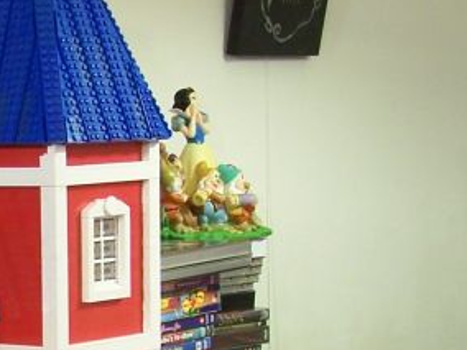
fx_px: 2334
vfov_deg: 8.4
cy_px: 521
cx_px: -242
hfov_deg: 11.0
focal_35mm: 173
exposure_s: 1/2
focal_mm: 8
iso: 80
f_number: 3
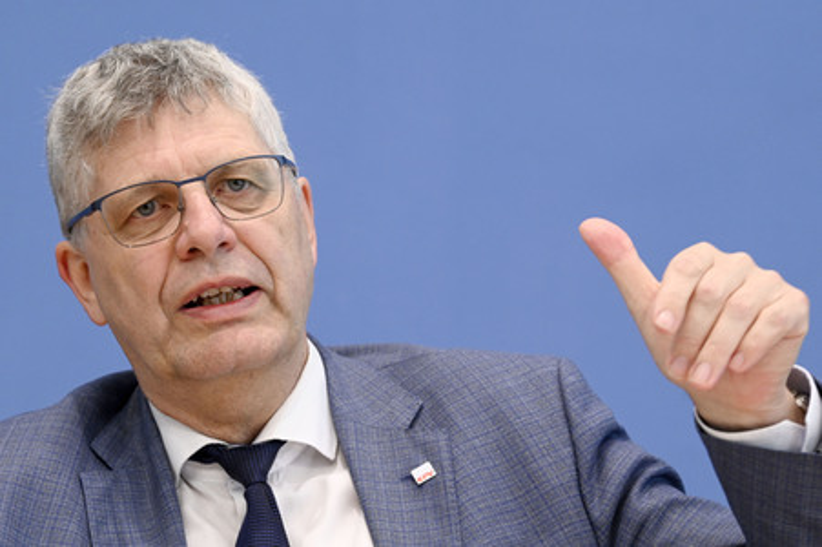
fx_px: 3879
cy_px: 274
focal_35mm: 170
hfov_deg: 12.1
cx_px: 411
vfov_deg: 8.1
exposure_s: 1/400
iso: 3200
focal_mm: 170
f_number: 6.3
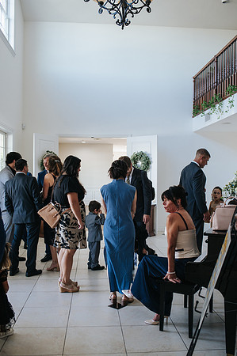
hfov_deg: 37.8
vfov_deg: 54.5
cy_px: 178
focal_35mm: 35
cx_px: 118
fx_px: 346
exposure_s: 1/320
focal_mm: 35
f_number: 3.5
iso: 800
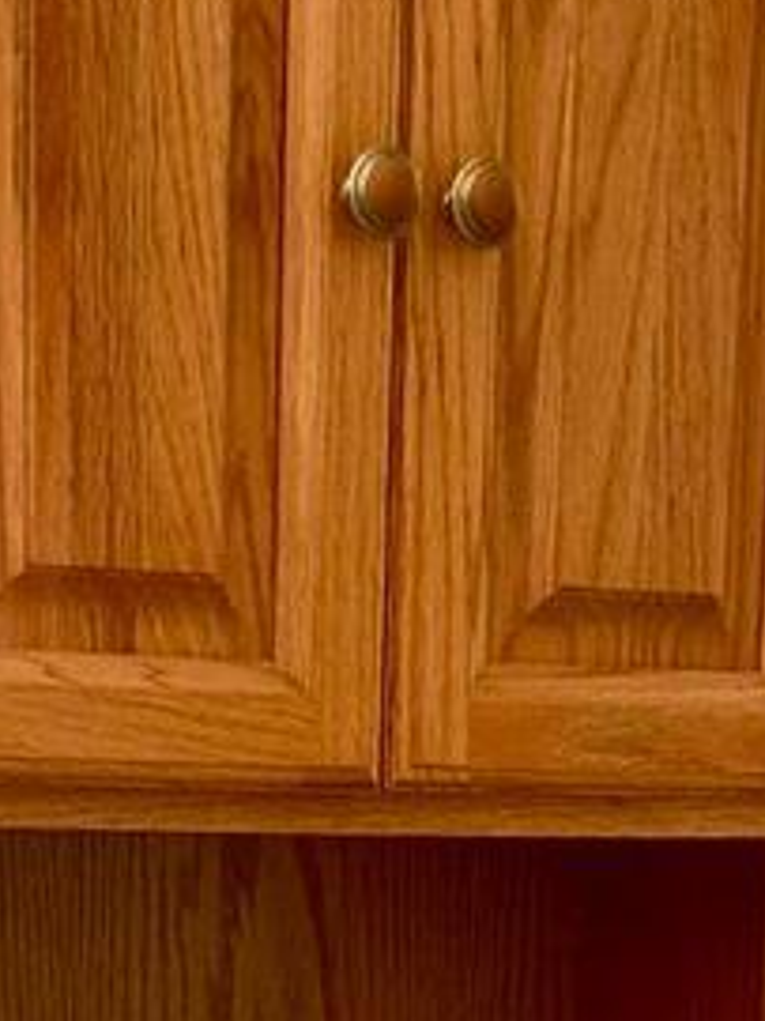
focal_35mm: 136
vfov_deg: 12.9
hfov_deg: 10.9
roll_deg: -2.8
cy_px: 1963
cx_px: 501
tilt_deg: -16.8
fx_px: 4011
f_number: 1.78
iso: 160
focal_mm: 6.86
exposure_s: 1/60
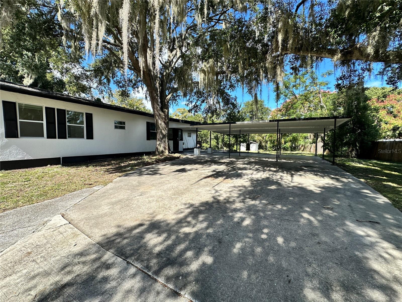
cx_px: 201
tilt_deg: -3.0
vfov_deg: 85.7
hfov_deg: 102.1
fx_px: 163
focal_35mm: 14
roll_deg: -0.4
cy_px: 151
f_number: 2.2
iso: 50
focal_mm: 2.22
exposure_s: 1/818
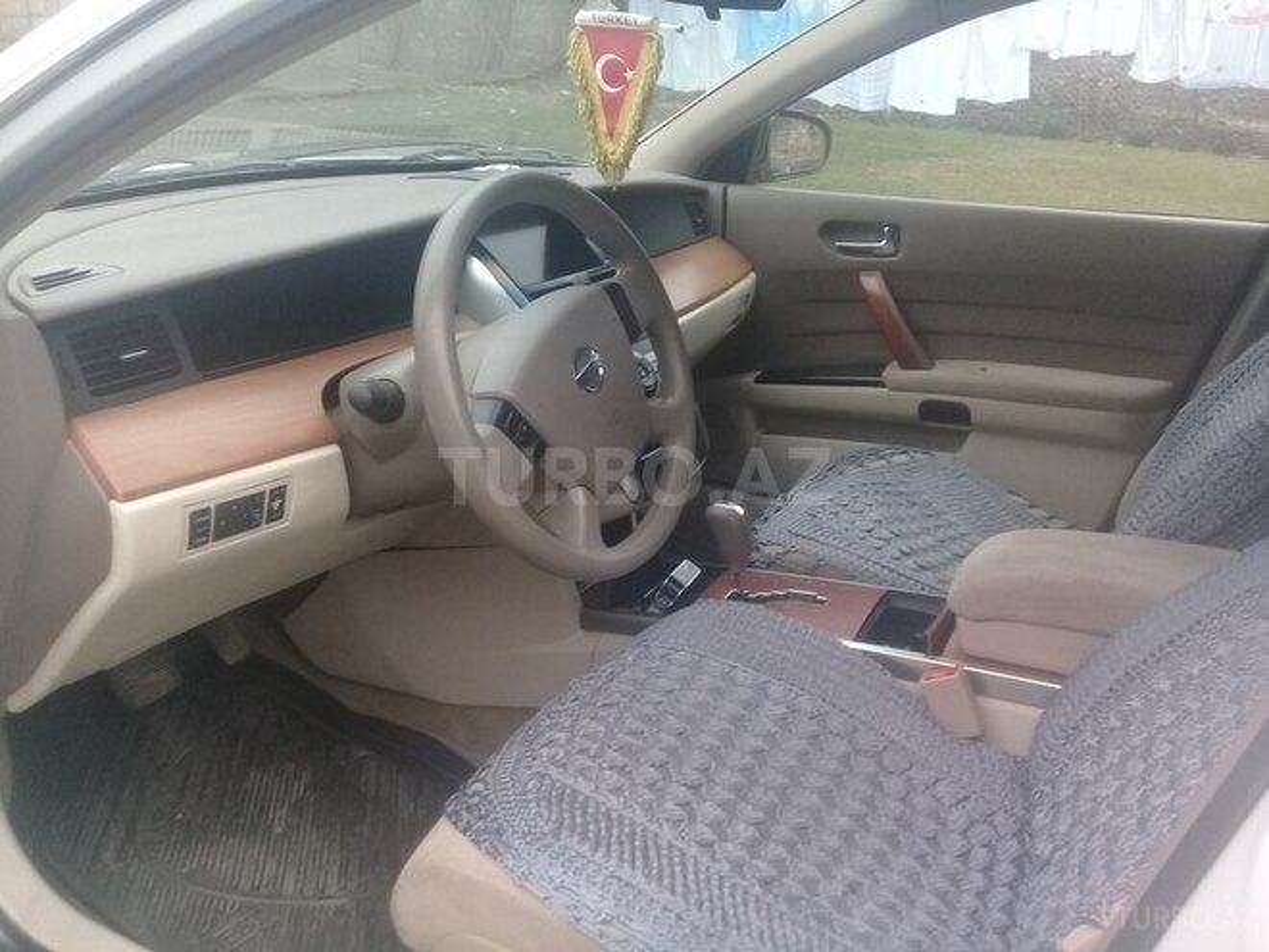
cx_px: 634
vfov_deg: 45.4
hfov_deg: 58.4
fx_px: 1136
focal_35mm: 31
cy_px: 476
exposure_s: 1/33
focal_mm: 3.3
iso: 80
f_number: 2.2
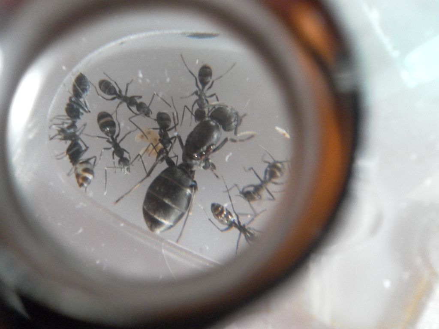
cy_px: 164
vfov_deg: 42.9
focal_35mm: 33
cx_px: 220
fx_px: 419
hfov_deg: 55.4
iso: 400
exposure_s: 1/4
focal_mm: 5.8
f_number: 3.5
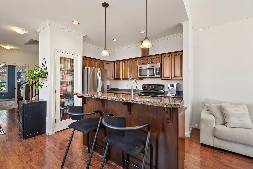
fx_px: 105
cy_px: 84
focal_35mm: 15
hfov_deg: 100.4
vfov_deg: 77.3
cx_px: 126
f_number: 5
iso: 320
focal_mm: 10
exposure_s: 1/20
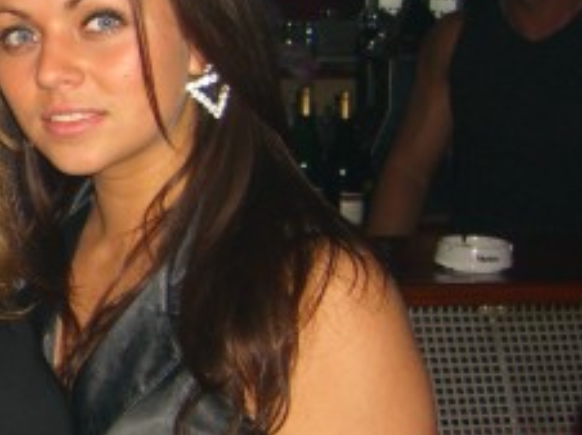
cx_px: -175
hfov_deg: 18.2
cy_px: 170
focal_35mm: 101
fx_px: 1696
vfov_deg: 14.6
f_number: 2.8
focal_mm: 7.9
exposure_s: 1/60
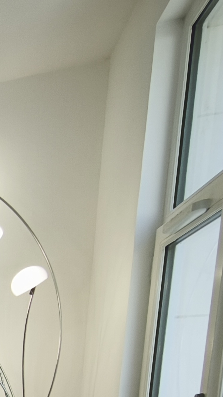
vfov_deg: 29.4
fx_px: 610
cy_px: 510
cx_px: -284
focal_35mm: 58
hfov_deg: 14.8
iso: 80
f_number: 2.2
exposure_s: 1/50
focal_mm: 1.91
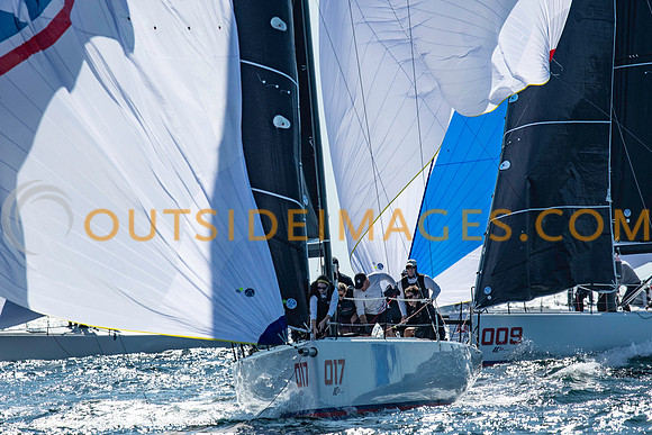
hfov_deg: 4.4
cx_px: 326
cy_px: 218
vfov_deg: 2.9
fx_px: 8463
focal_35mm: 467
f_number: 5
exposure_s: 1/5000
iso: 320
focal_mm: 300
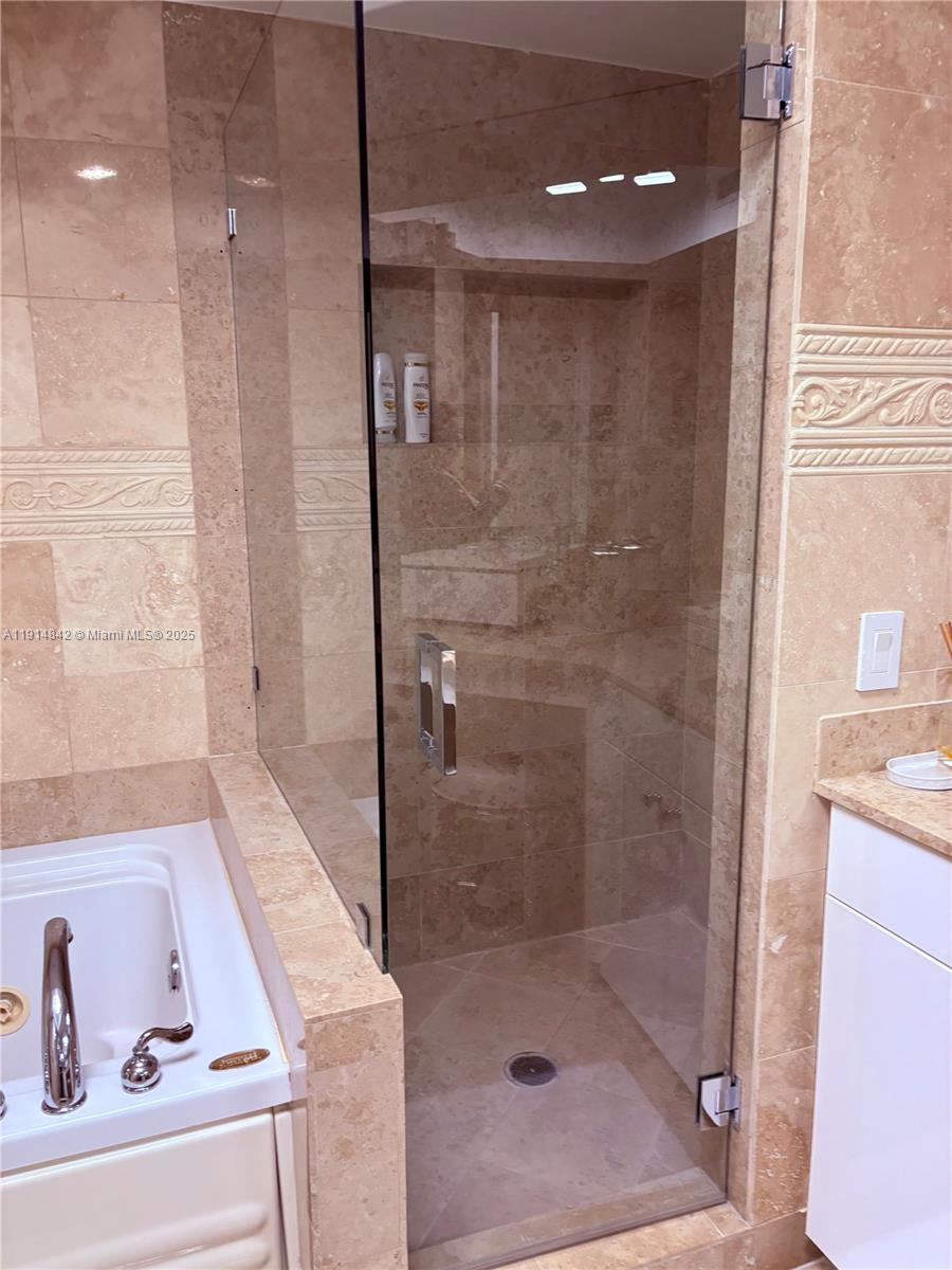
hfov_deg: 53.1
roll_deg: +1.9
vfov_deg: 67.3
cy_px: 635
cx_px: 476
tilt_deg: -12.6
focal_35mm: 26
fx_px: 953
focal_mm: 5.96
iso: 200
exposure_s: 1/60
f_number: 1.6
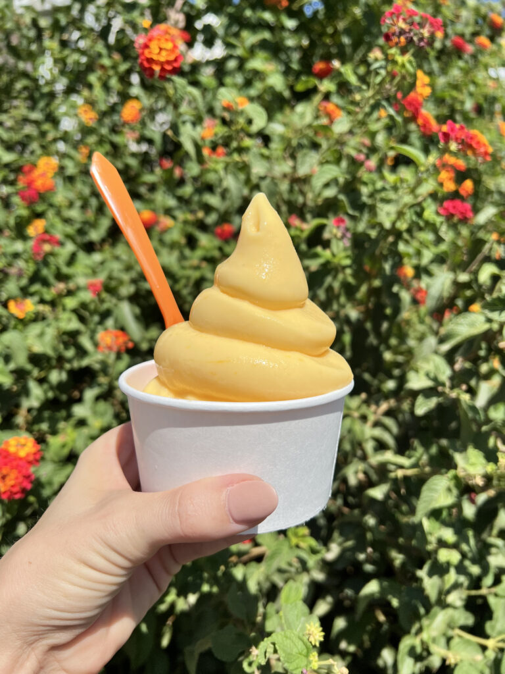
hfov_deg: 53.1
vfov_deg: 67.3
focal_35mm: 26
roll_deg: +4.5
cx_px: 252
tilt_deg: -10.5
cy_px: 337
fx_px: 506
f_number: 1.5
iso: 50
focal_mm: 5.7
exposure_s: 1/5319
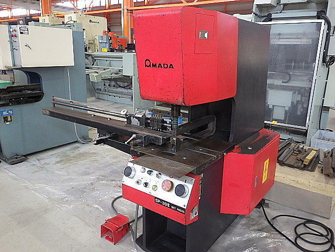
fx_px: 271
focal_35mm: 28
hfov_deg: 63.4
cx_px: 168
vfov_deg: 49.7
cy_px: 126
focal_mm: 5
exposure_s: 1/45
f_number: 3.5
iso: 500
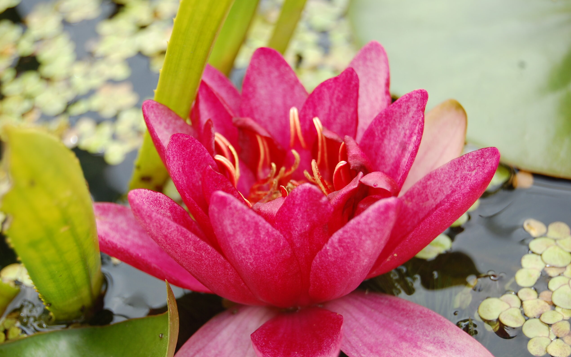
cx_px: 284
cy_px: 179
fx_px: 1315
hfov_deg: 24.5
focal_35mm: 85
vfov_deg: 15.5
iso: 200
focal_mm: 55
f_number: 6.3
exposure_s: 1/160
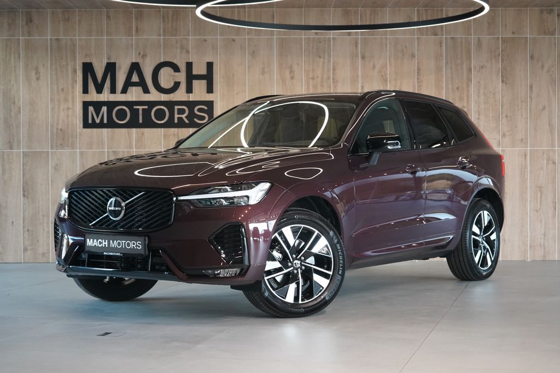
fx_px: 1042
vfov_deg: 20.3
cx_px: 280
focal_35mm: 67
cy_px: 186
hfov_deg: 30.1
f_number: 5.6
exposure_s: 1/160
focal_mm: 67
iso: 4000
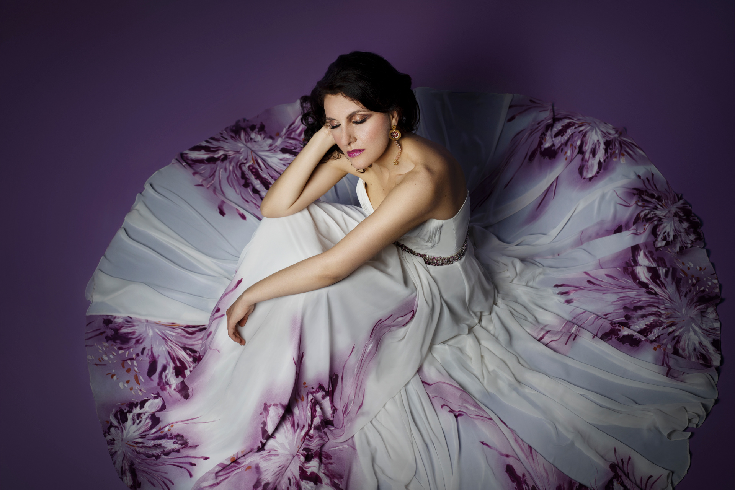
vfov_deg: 27.0
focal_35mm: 50
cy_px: 245
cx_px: 368
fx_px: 1021
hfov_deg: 39.6
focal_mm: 50
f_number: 5.6
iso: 100
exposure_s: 1/200
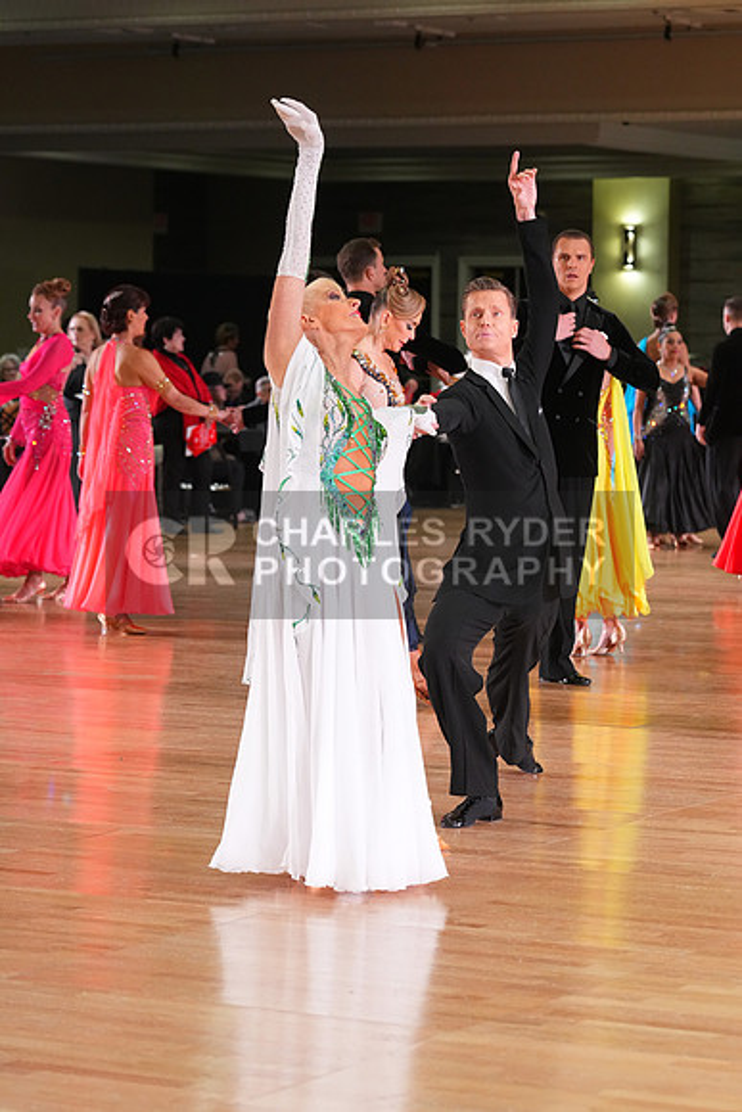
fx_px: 3522
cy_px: 556
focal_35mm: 114
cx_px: 371
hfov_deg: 12.0
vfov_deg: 17.9
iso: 3200
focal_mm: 114
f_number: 5.6
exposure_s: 1/200
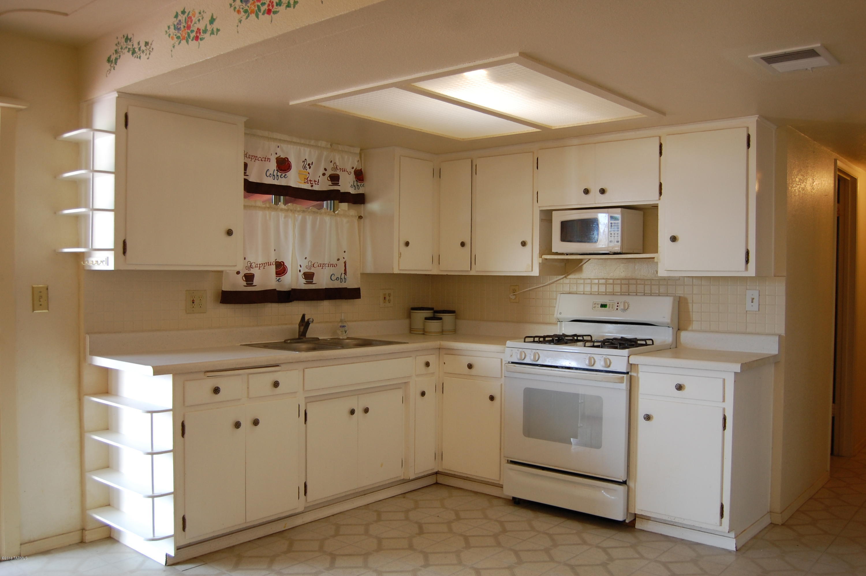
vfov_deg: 43.5
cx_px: 433
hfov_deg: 62.0
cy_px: 288
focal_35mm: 30
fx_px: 721
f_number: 3.8
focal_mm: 20
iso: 400
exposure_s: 1/60
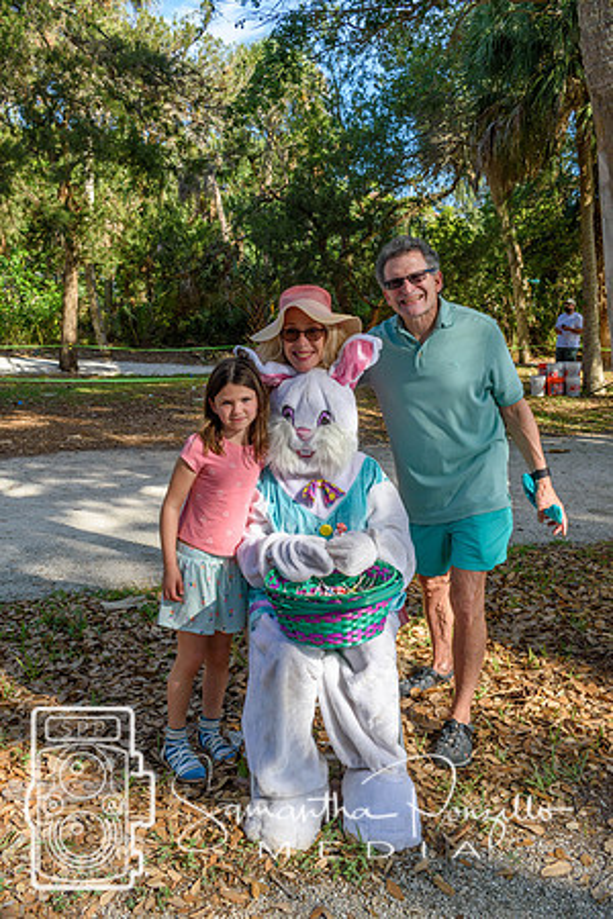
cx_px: 306
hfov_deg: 40.0
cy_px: 460
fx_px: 843
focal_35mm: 33
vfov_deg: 57.2
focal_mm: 22
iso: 200
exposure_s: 1/320
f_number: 9
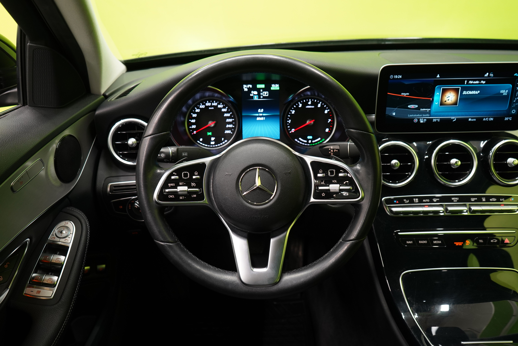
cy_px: 173
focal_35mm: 30
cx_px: 259
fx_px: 432
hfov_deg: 61.9
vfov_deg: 43.6
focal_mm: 30
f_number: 5
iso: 1250
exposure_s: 1/25
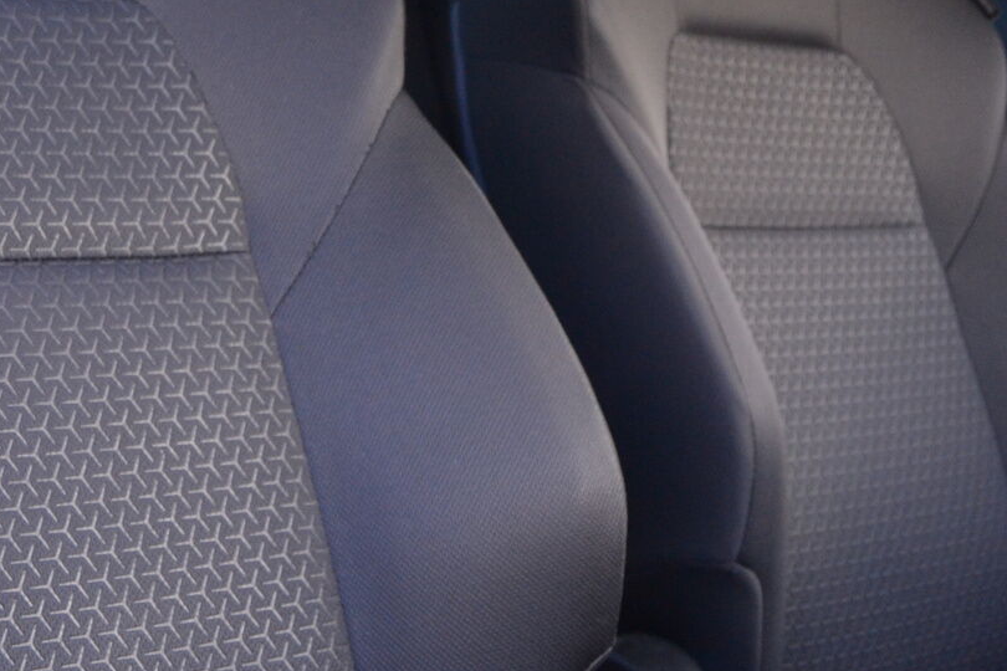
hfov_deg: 31.3
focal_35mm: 64
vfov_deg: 21.2
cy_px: 226
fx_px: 1790
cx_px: 370
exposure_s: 1/60
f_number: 3.5
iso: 560
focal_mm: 18
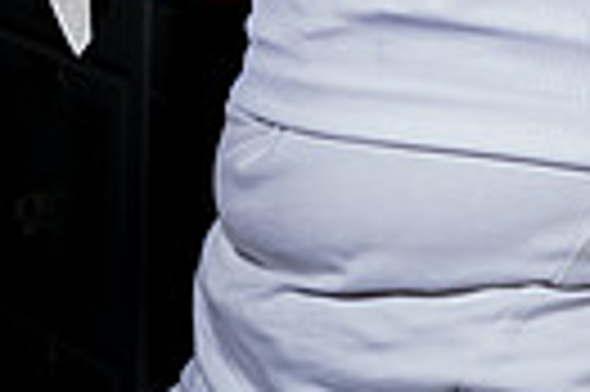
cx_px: 446
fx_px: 3372
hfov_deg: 10.0
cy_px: -518
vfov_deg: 6.4
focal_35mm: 206
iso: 200
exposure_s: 1/250
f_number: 5.6
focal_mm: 60
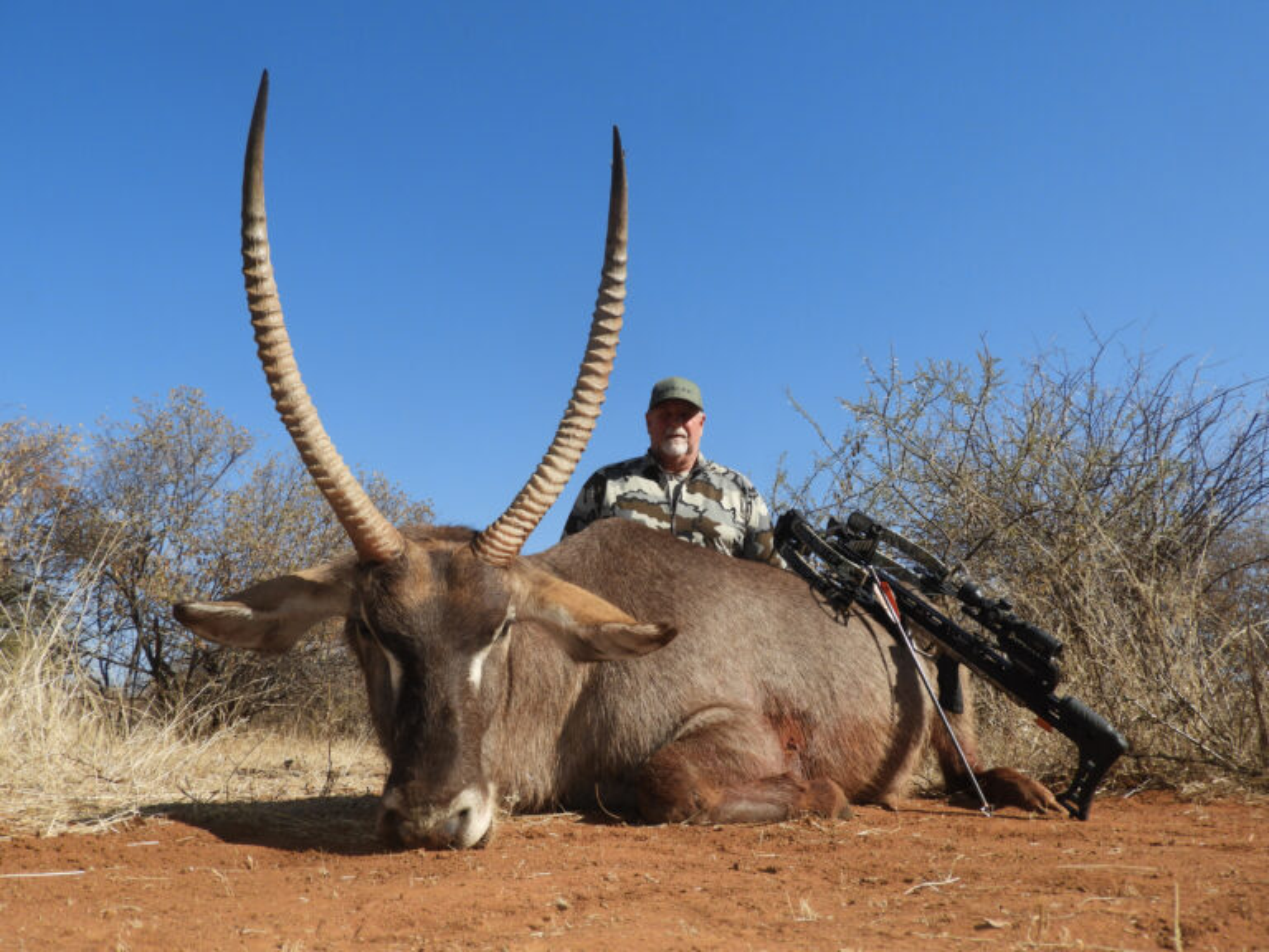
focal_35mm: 30
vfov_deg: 46.8
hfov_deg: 60.0
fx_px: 1100
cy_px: 476
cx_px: 634
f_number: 3.5
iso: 100
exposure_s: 1/1000
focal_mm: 5.4
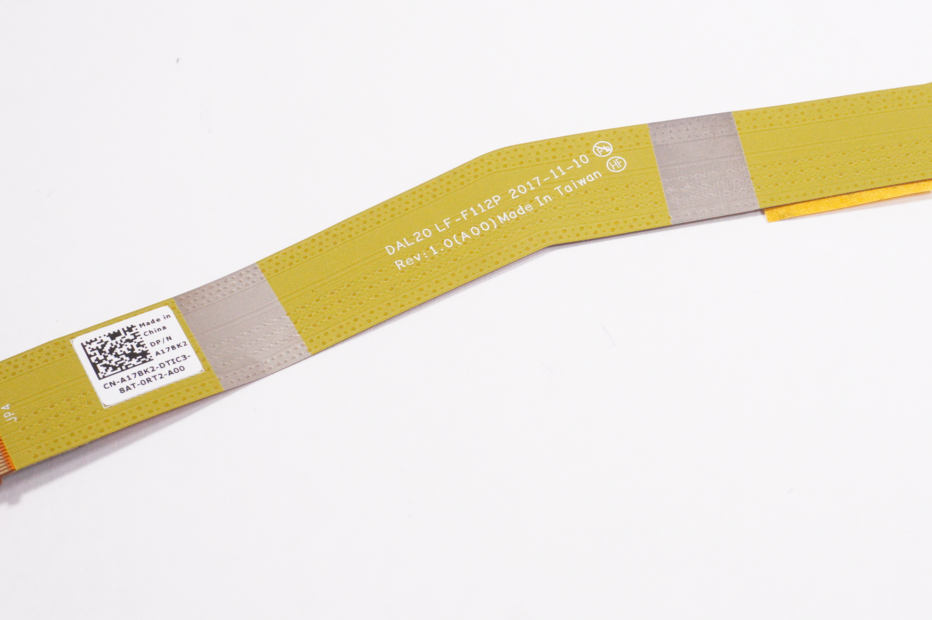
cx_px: 587
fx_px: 1830
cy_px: 244
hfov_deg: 28.5
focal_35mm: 71
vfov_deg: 19.2
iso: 2500
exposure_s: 1/500
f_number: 9
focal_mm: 31
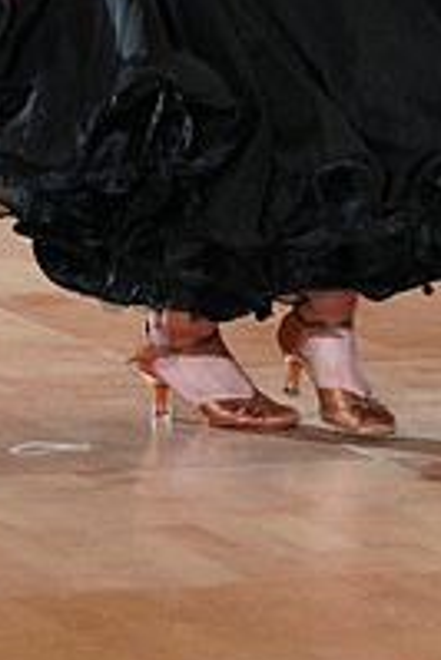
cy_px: -242
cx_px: 453
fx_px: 8731
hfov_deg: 2.9
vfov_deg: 4.3
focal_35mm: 476
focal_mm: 163
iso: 1600
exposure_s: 1/400
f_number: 3.2
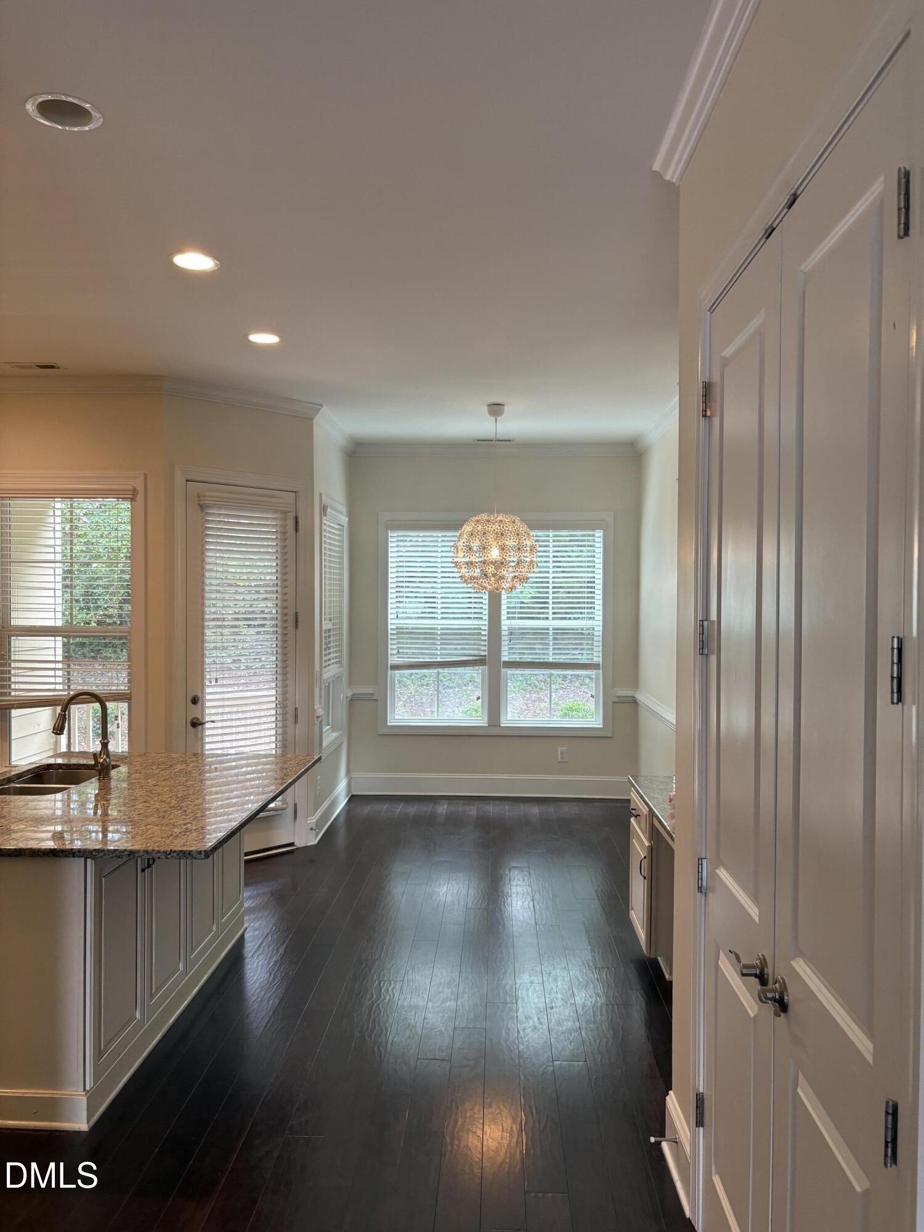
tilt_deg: -0.5
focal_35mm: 26
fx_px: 925
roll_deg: -0.4
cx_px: 462
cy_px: 616
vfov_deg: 67.3
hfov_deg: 53.1
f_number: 1.6
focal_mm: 5.96
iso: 125
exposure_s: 1/60
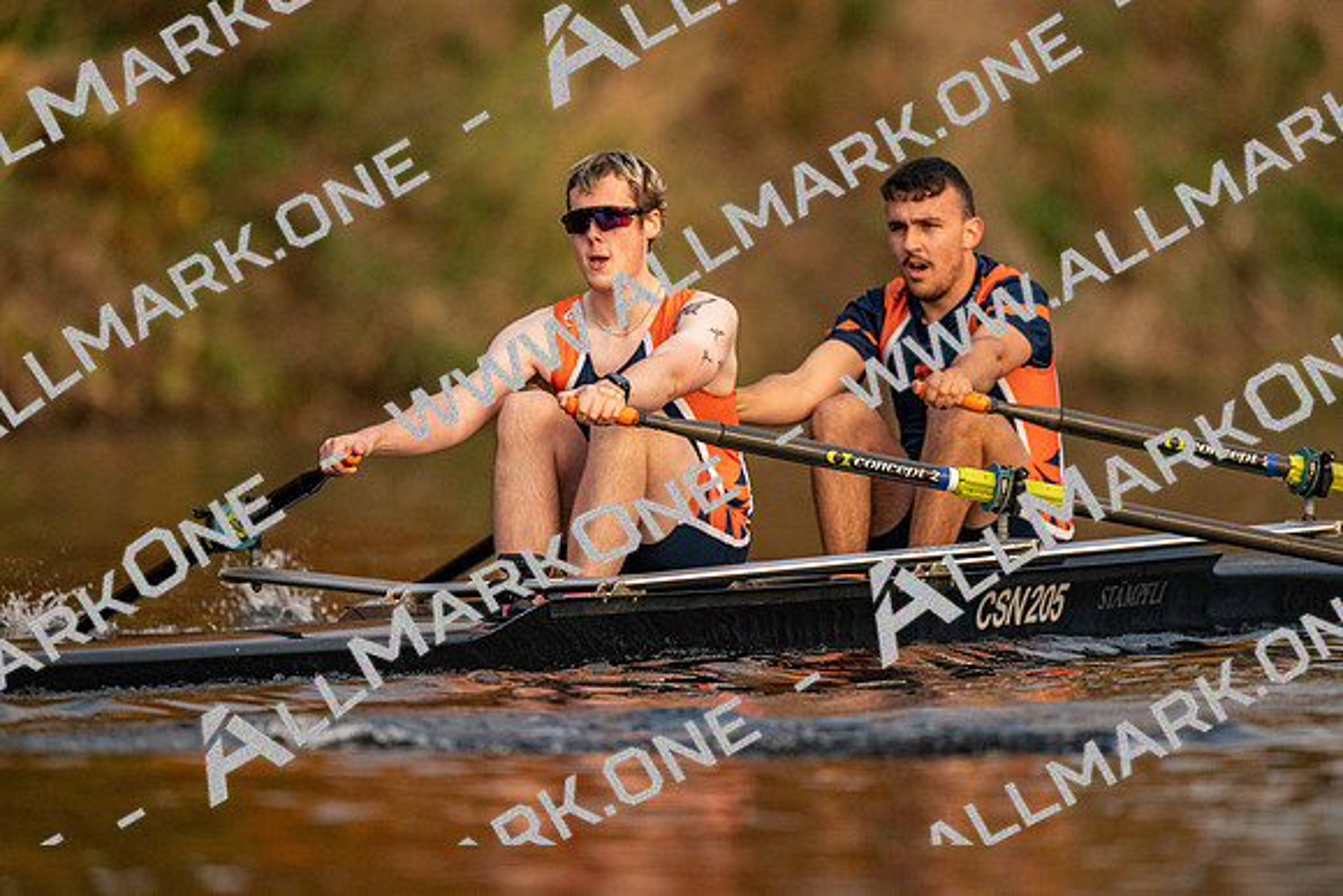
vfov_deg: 2.3
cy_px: 448
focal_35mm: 600
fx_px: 22388
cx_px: 672
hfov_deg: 3.4
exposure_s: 1/2500
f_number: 4
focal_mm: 600
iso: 3200
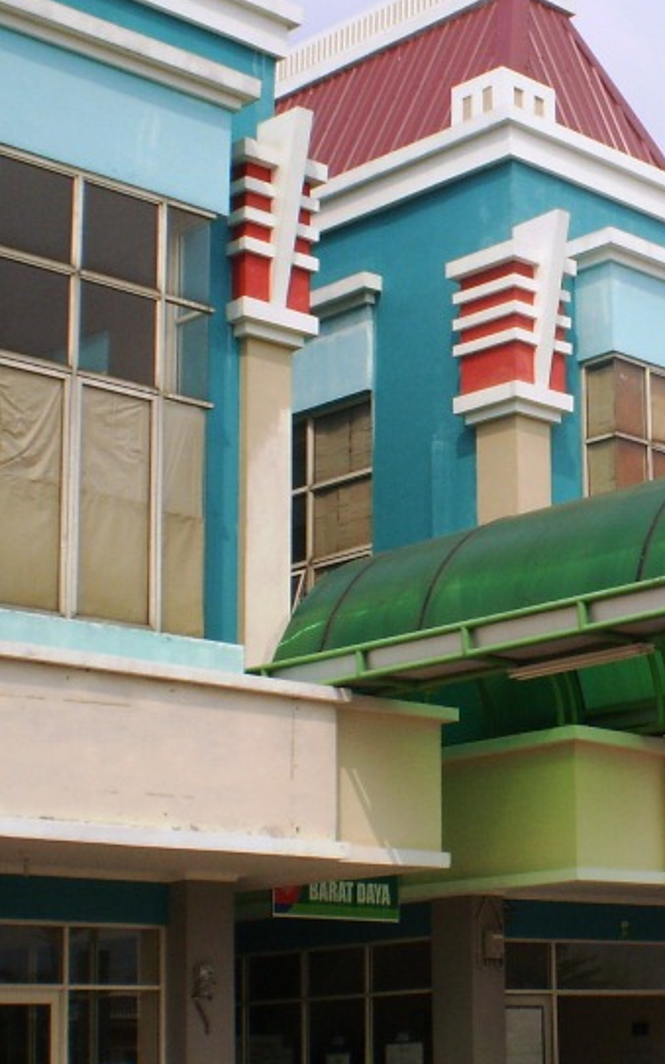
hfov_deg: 17.3
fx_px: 2089
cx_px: 785
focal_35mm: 72
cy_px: 672
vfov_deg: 28.5
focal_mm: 6.3
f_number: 4.6
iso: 64
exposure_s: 1/1250
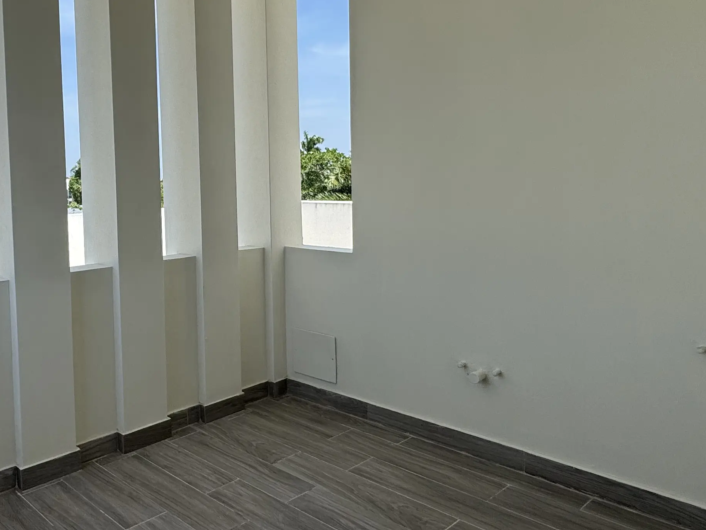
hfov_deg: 55.6
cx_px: 178
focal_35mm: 31
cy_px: 212
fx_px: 632
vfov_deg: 45.2
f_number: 2.2
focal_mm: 2.22
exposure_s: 1/796
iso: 50
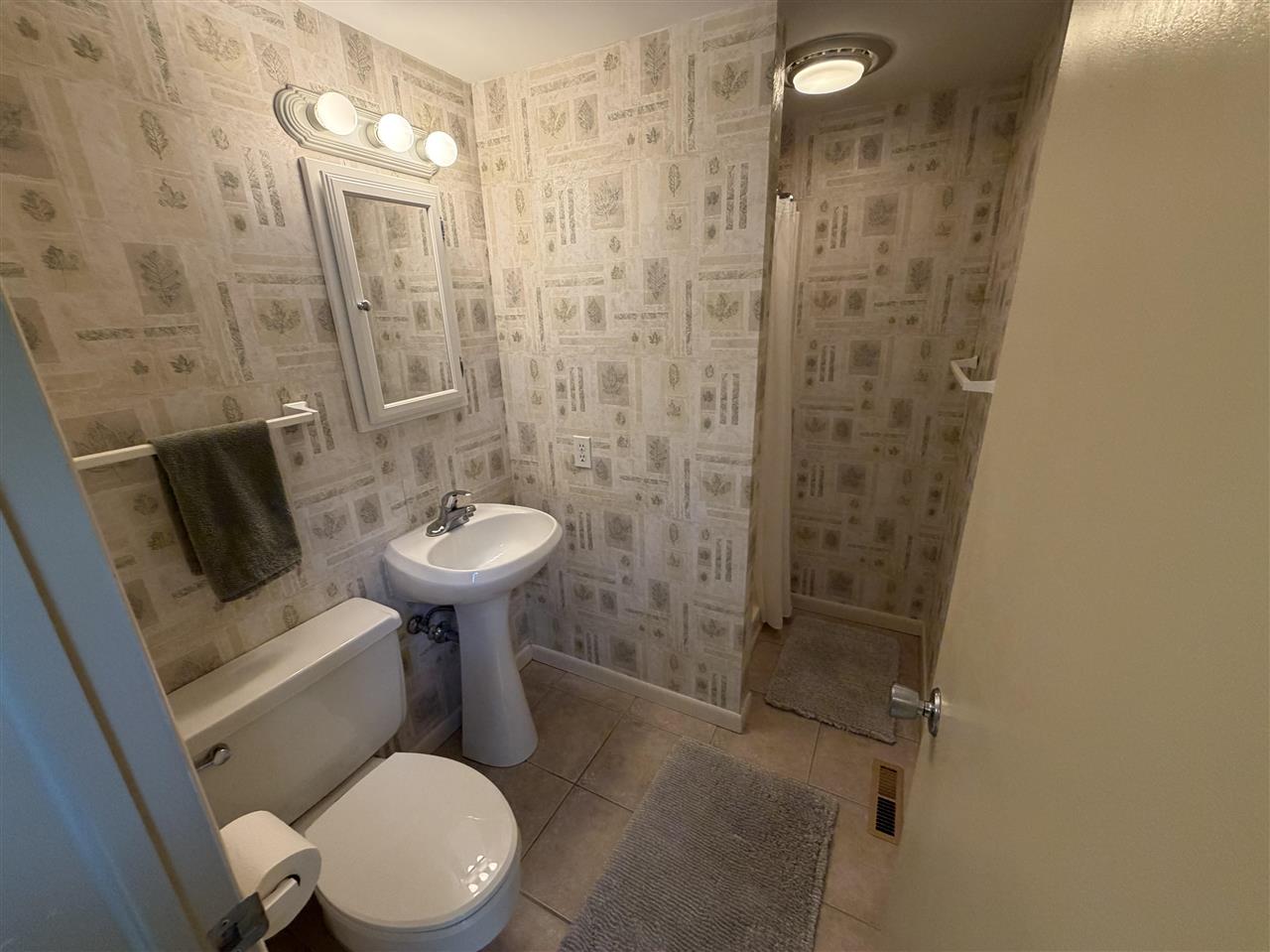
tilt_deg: -18.7
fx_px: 513
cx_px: 635
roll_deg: +1.2
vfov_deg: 85.6
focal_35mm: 14
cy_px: 476
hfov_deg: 102.1
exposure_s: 1/120
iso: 250
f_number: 2.2
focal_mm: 2.22
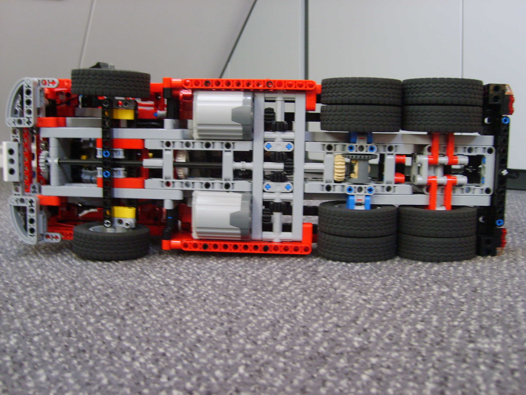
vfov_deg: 40.7
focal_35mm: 35
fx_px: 532
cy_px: 198
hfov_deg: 52.6
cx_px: 263
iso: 139
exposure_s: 1/20
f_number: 2.8
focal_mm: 5.8
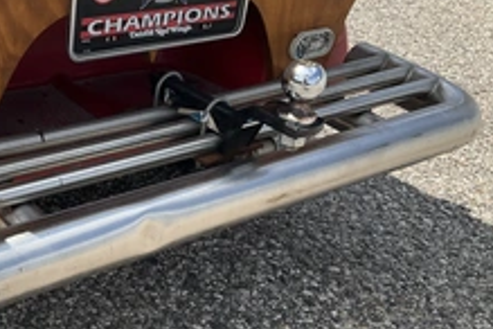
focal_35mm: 55
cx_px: 97
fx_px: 753
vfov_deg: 24.6
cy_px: 162
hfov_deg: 35.1
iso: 25
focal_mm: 3
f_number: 1.8
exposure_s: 1/1144
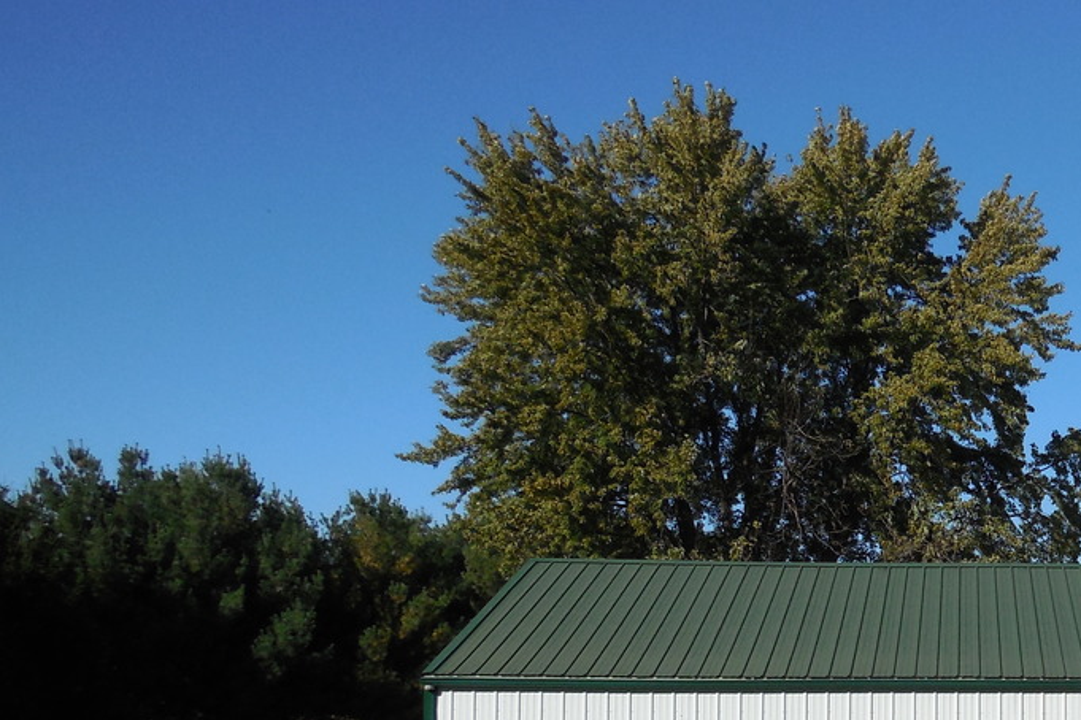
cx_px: 1092
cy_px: 641
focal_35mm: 55
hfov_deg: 33.1
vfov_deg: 24.0
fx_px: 1651
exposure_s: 1/640
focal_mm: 4.5
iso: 125
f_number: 6.2
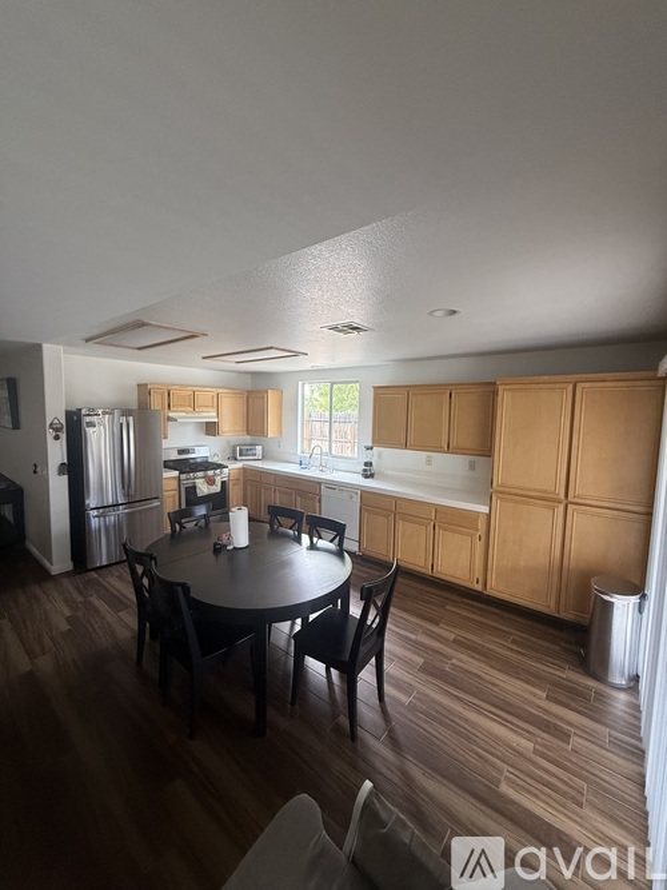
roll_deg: -1.7
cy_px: 445
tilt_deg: -4.8
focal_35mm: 14
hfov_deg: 85.7
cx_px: 334
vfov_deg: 102.1
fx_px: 360
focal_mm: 2.22
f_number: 2.2
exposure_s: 1/99
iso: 200
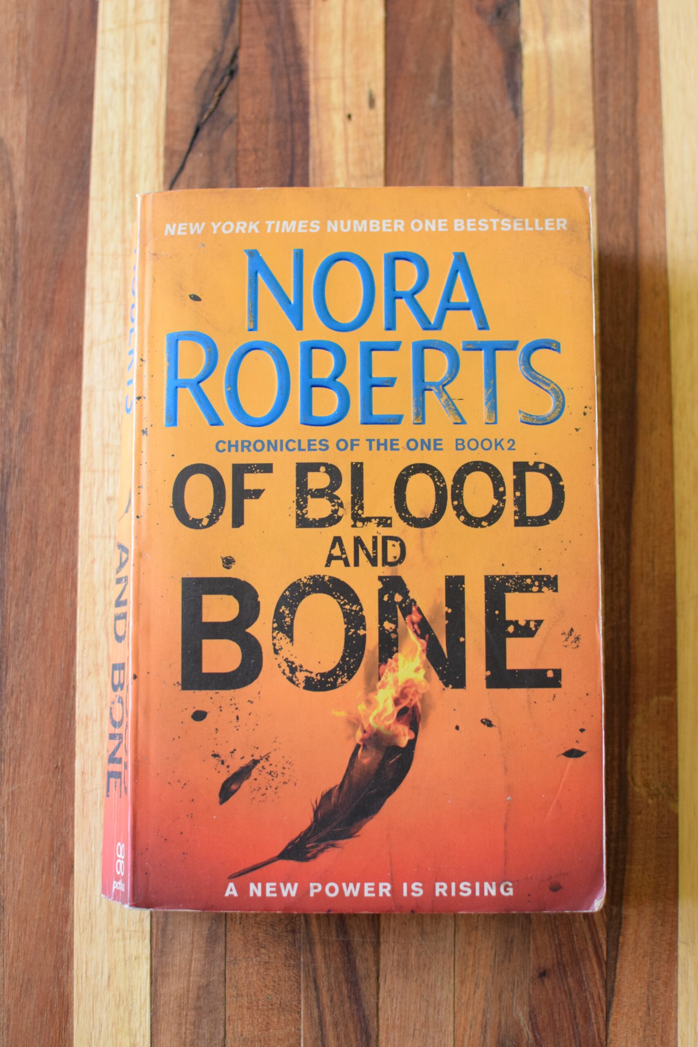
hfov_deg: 25.8
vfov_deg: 37.8
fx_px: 1527
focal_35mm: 52
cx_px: 349
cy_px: 524
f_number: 4
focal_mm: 35
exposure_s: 1/125
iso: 1400
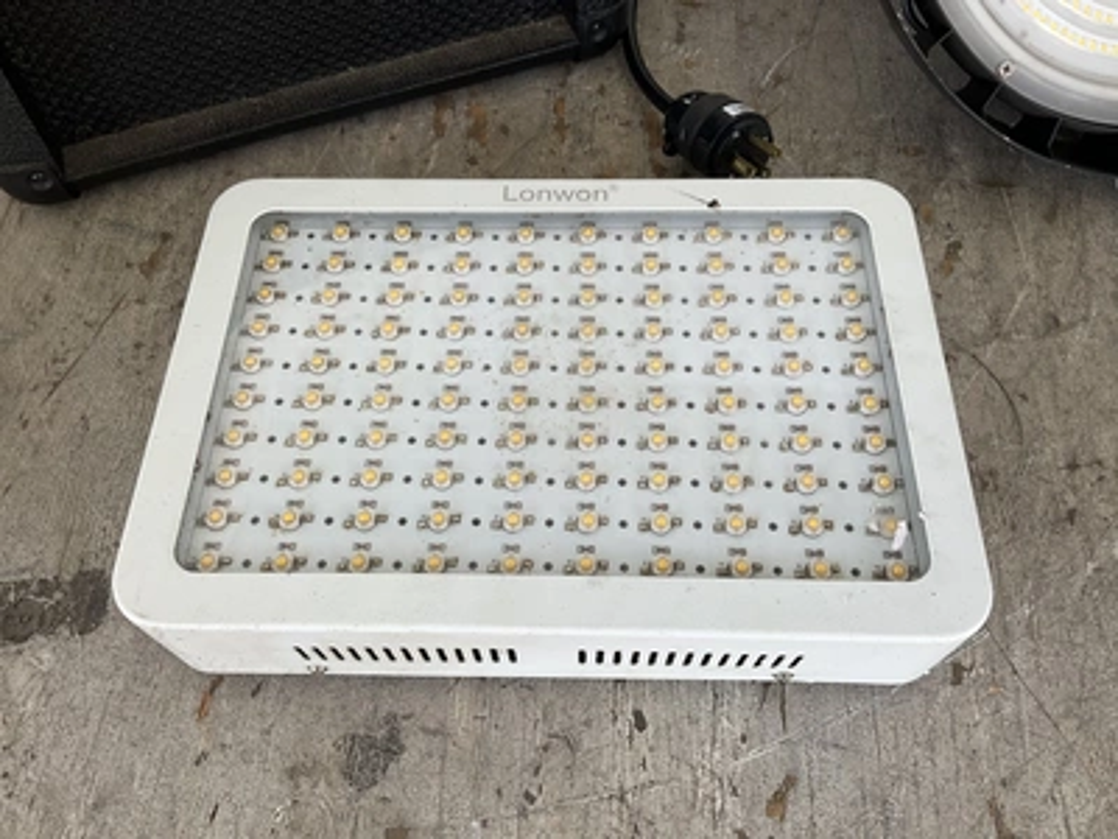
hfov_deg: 61.7
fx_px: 937
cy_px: 420
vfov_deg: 48.2
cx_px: 559
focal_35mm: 29
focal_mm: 3
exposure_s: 1/122
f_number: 1.8
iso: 25
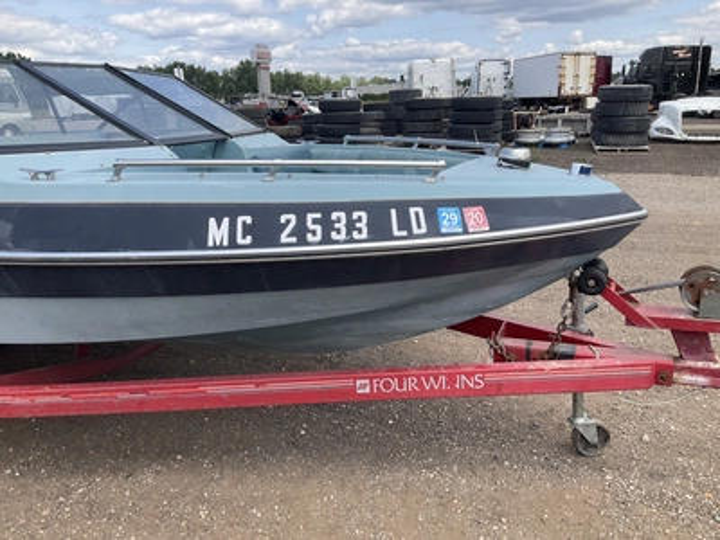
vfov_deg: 48.2
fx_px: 603
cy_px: 270
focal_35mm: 29
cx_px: 360
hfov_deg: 61.7
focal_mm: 3
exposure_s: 1/883
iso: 25
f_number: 1.8
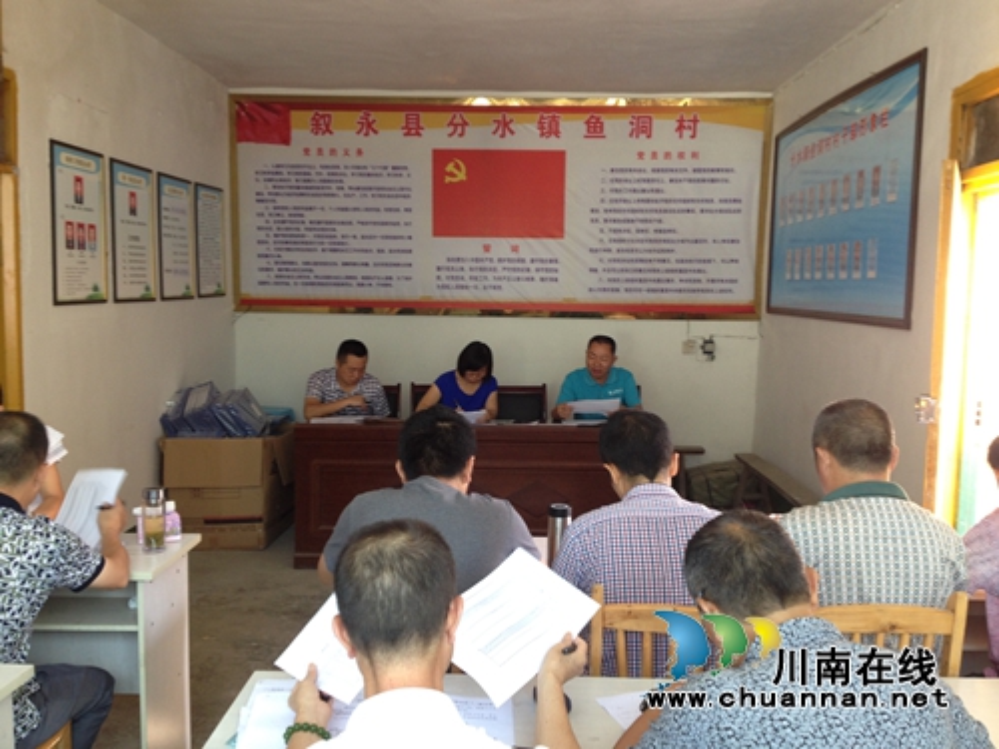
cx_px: 500
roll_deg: -1.1
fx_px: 1010
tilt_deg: -7.9
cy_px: 374
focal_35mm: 35
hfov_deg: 52.6
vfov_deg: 40.7
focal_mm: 4.28
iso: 64
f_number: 2.4
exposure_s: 1/20
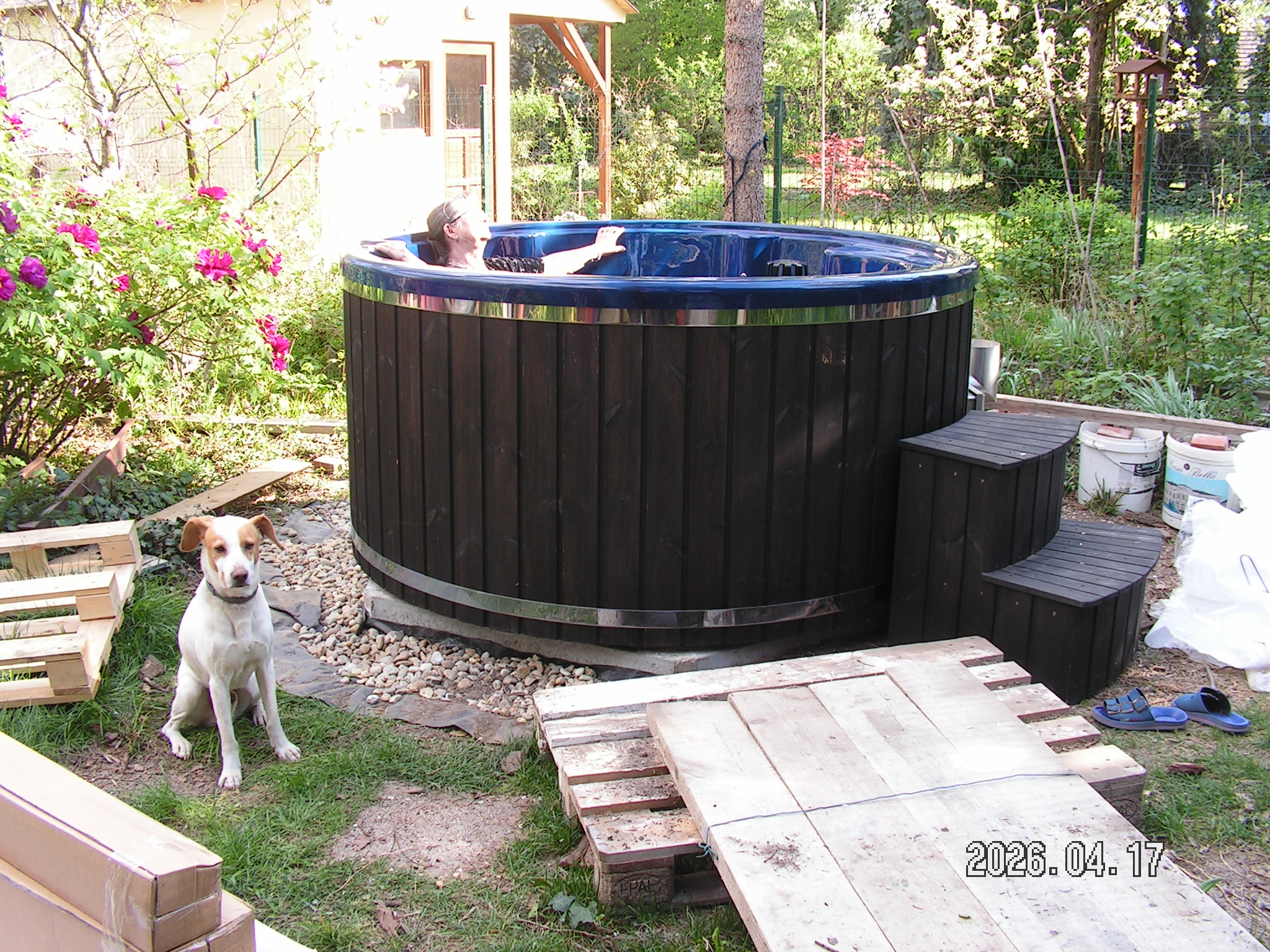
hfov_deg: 51.4
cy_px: 476
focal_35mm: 36
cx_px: 635
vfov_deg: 39.7
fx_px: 1321
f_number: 4.8
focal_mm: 6
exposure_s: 1/50
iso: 64
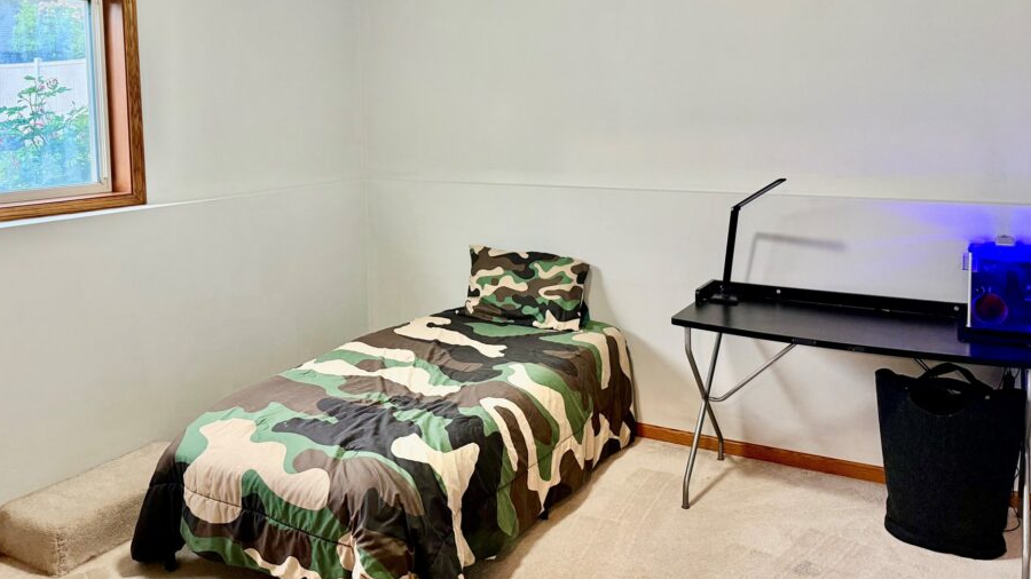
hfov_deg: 62.5
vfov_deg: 37.2
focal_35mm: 31
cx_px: 476
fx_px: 847
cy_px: 180
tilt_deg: -4.3
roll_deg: +0.9
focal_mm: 6.76
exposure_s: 1/60
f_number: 1.78
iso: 320
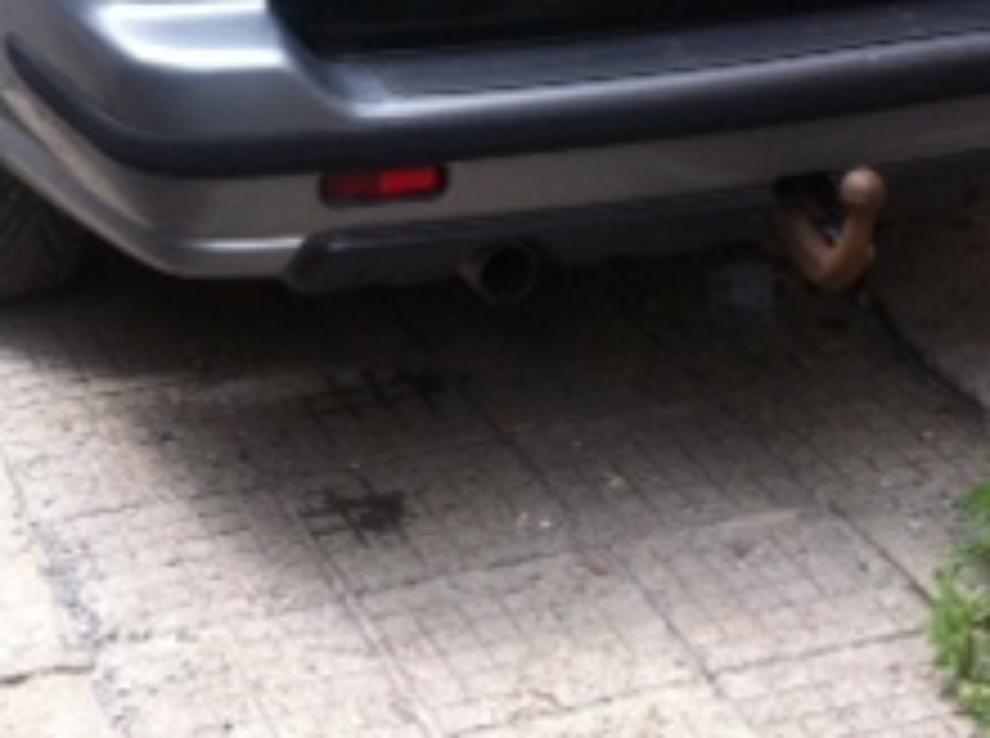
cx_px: 567
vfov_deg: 13.8
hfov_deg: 19.3
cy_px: -266
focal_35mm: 102
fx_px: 2911
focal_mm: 3.85
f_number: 2.8
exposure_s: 1/120
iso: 100
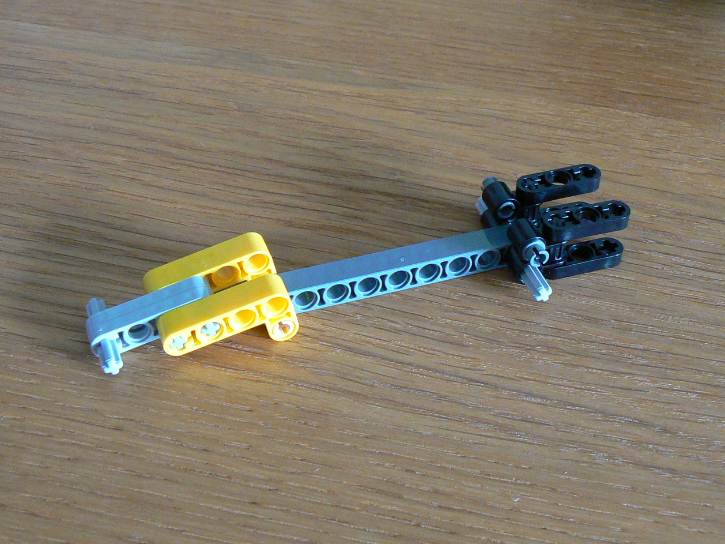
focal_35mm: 57
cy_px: 268
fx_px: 1194
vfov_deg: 25.7
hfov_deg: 33.8
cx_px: 364
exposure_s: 1/10
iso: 200
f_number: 2.8
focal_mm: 6.9
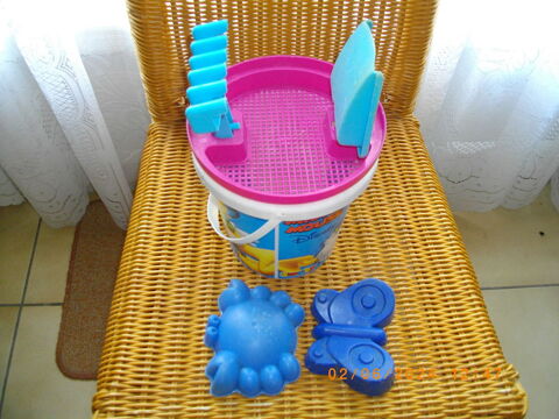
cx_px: 280
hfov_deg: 56.8
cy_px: 210
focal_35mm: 32
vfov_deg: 44.2
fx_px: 517
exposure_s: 1/50
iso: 200
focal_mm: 5.7
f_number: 2.9
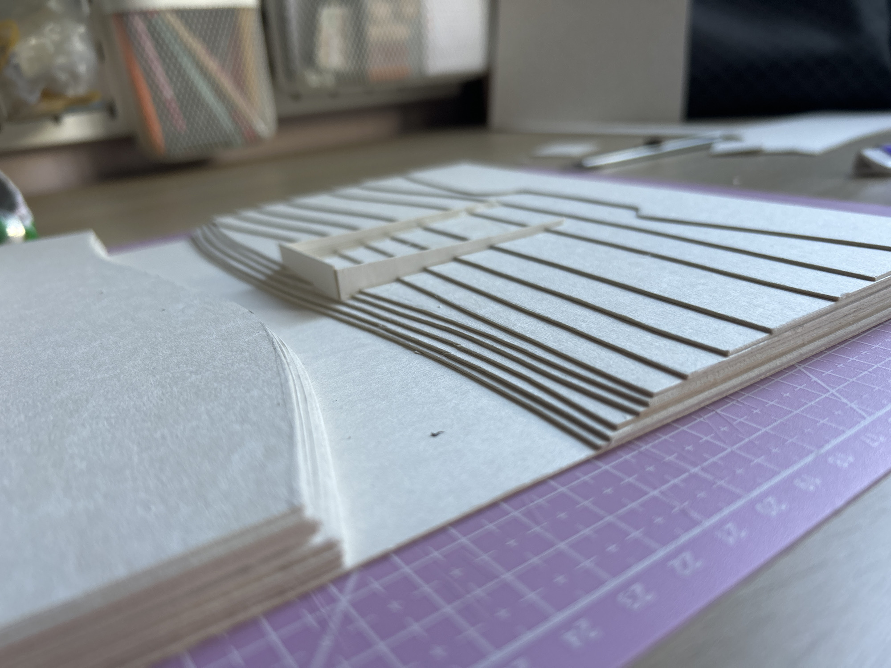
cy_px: 334
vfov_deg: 53.1
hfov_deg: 67.3
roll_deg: +4.8
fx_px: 669
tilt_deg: -20.3
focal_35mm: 26
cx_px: 446
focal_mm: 5.7
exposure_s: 1/121
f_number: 1.5
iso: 100
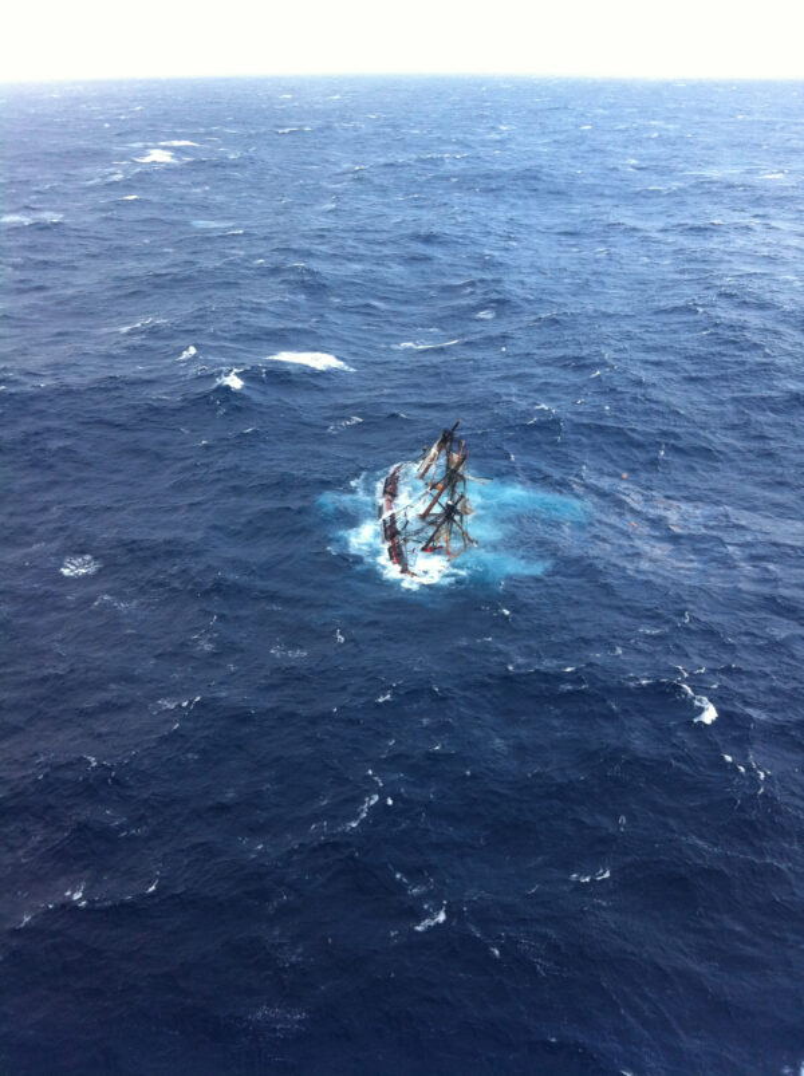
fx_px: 1086
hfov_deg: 40.6
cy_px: 538
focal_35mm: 35
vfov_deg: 52.7
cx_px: 402
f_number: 2.8
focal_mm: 3.85
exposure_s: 1/60
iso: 100
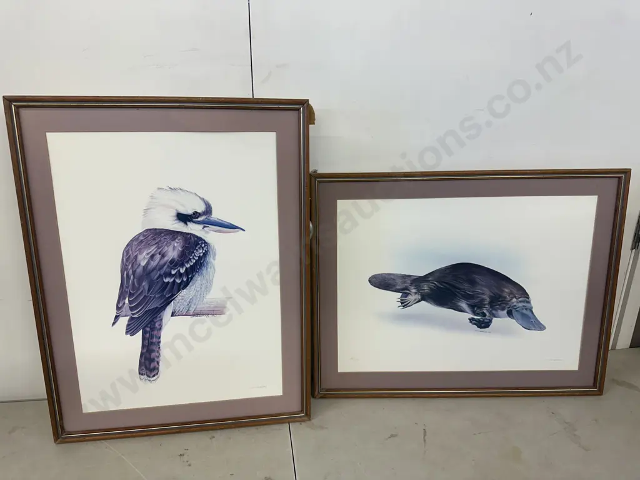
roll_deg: -0.6
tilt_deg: -19.0
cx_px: 320
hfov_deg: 71.6
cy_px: 240
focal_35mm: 24
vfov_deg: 56.8
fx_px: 444
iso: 125
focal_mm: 6.86
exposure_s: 1/100
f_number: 1.78
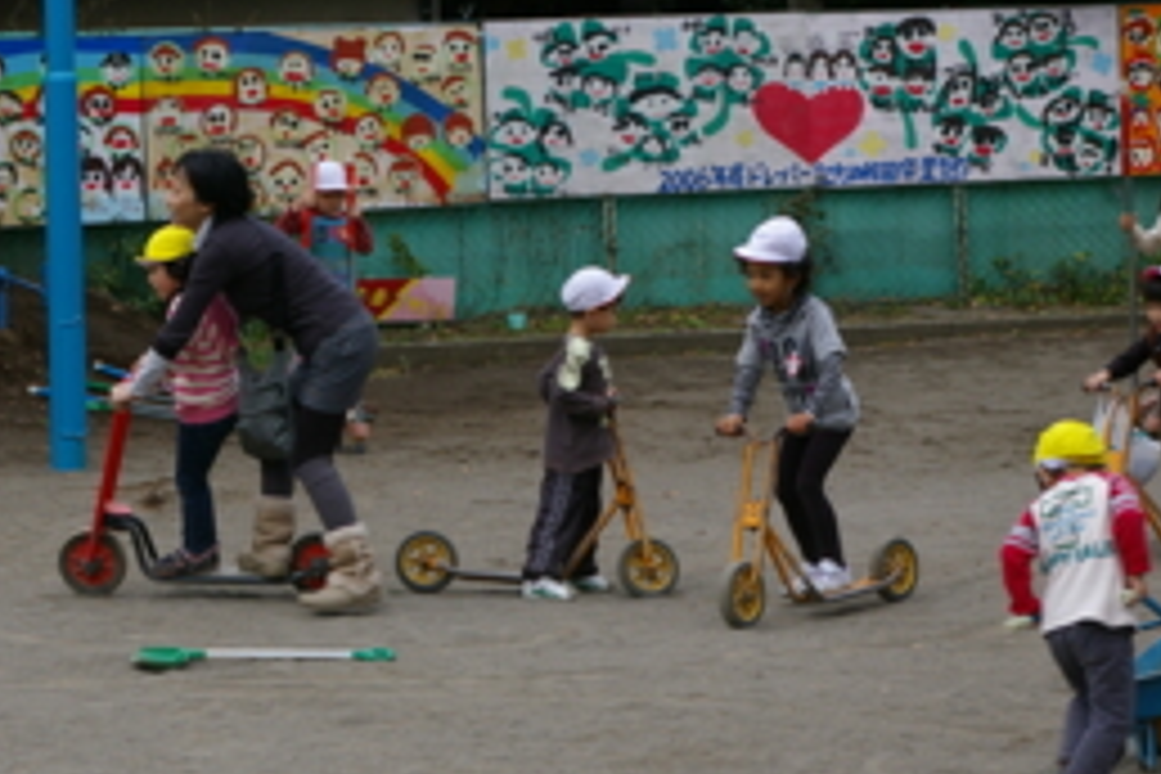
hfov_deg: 16.0
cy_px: 304
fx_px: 4120
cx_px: 364
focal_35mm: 128
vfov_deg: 10.7
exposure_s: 1/125
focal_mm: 55
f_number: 8
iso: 200
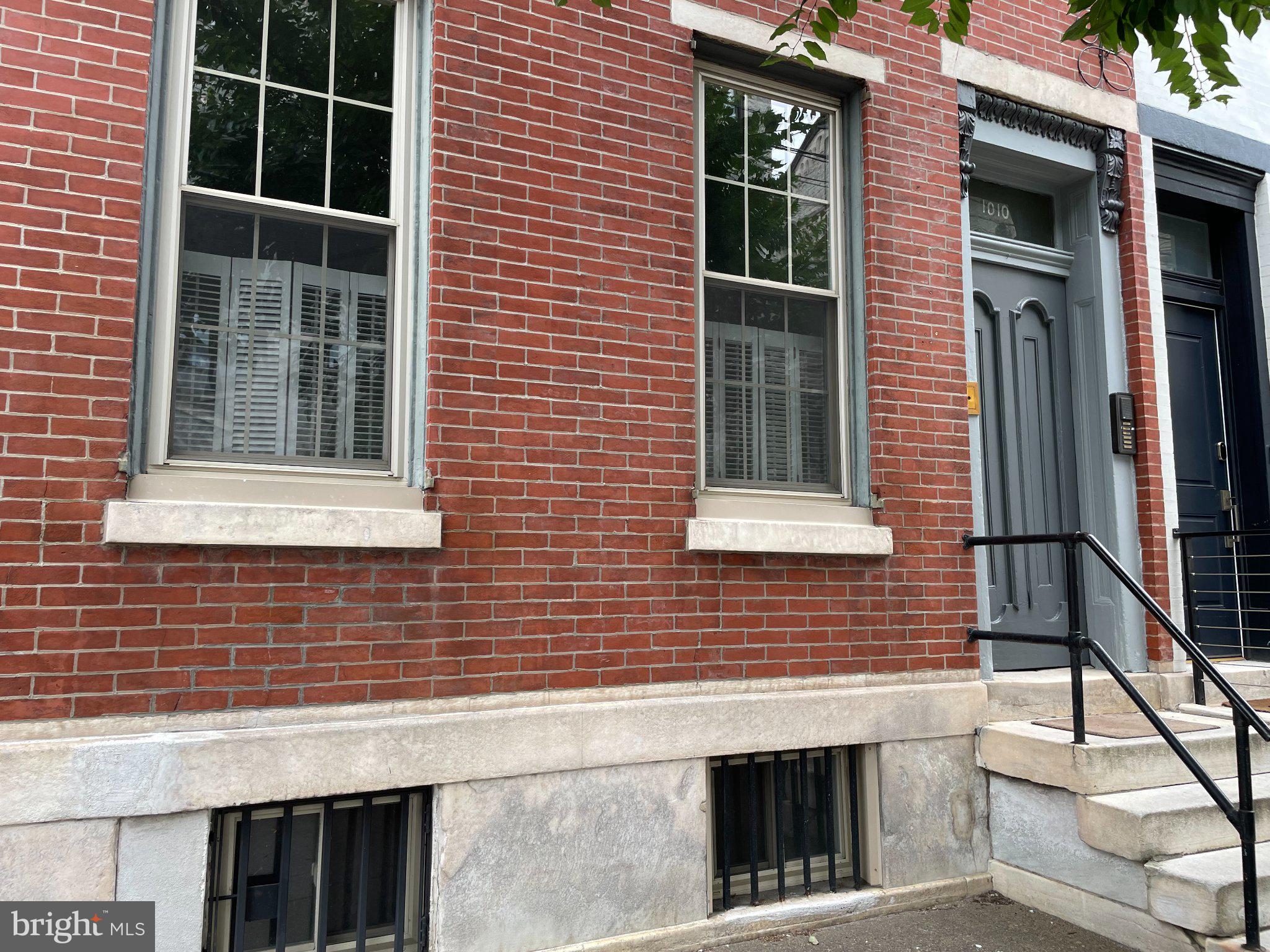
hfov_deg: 67.3
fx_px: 954
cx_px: 635
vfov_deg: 53.1
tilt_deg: +8.5
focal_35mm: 26
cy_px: 476
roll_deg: -0.1
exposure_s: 1/159
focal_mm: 4.2
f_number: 1.6
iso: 32
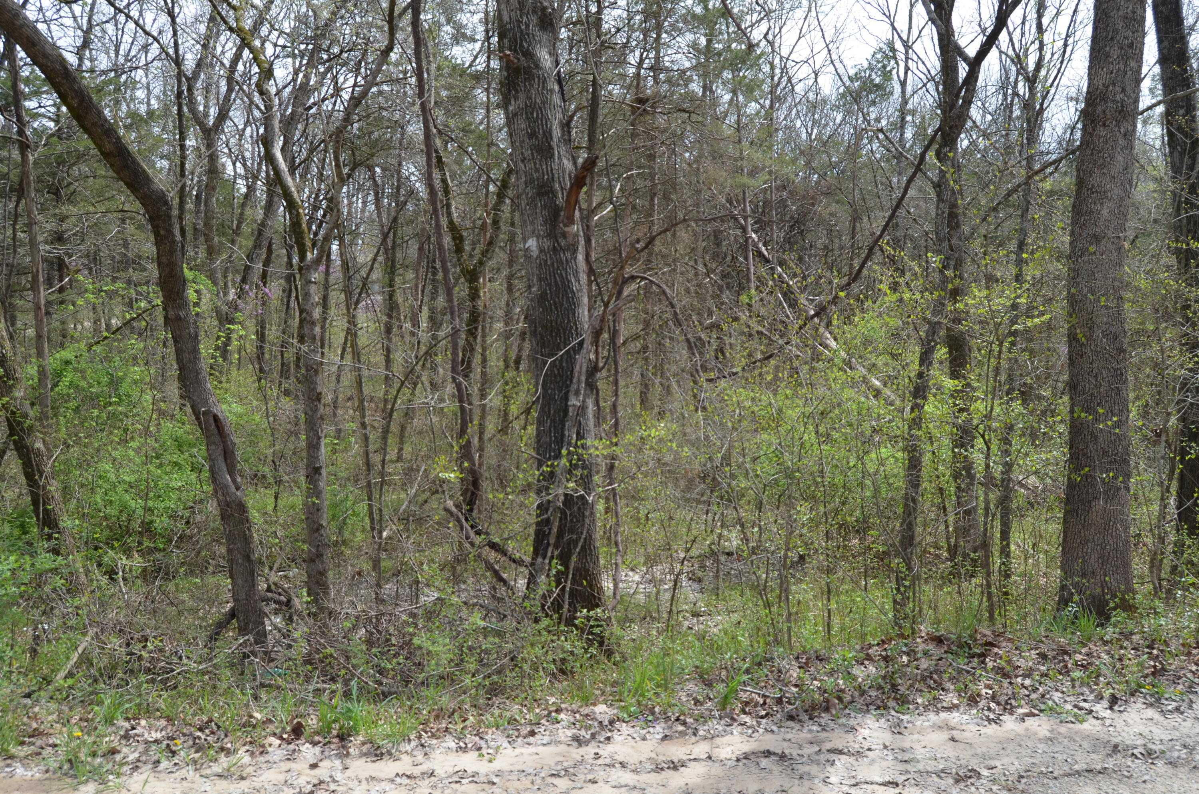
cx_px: 600
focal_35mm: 30
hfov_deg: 62.0
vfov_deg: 43.4
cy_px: 397
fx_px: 997
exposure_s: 1/250
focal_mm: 20
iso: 200
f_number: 8
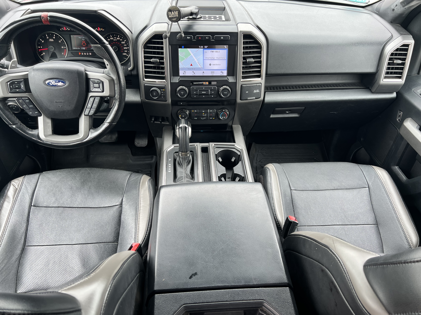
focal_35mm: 26
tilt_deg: -40.5
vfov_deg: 53.1
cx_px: 210
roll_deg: -1.0
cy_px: 158
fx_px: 316
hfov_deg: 67.3
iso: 50
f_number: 1.5
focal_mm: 5.7
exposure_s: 1/121
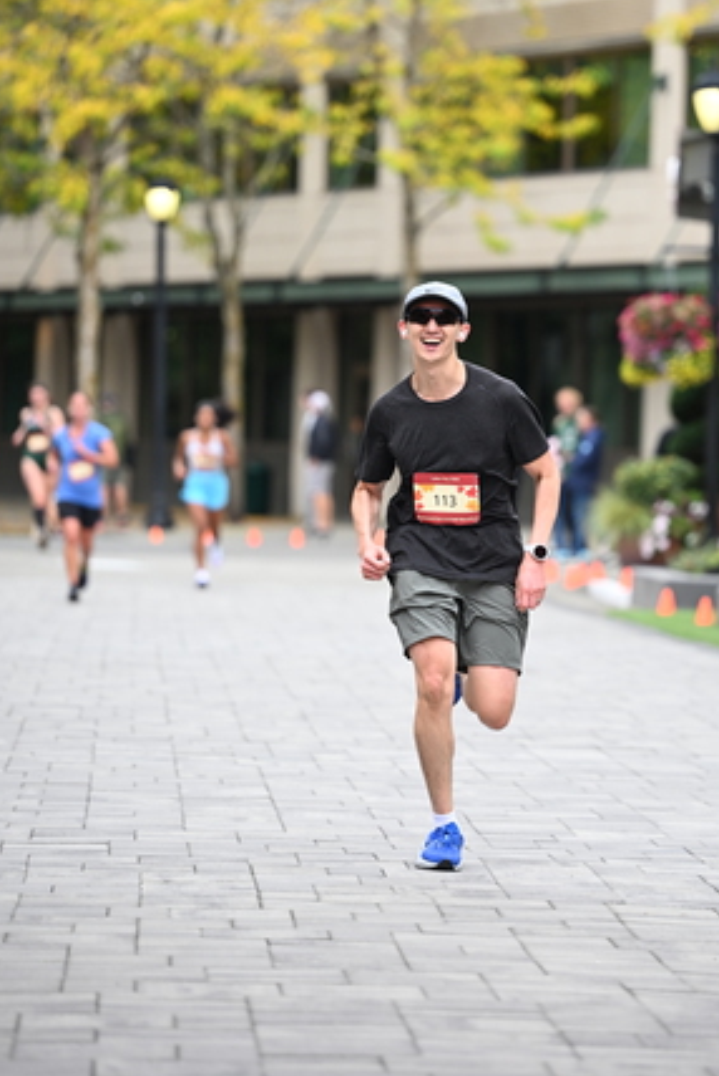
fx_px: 5952
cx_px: 454
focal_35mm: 199
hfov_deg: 6.9
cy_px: 447
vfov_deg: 10.3
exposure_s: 1/1600
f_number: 2.8
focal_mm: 155
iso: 640
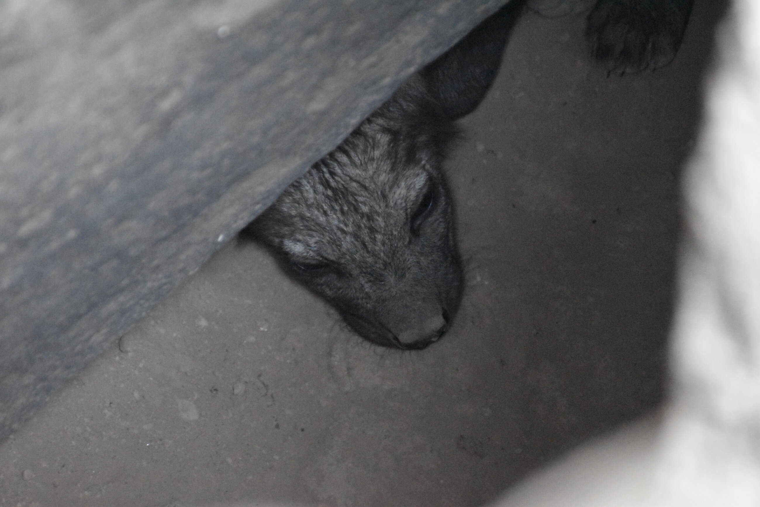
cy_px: 254
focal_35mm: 450
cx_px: 380
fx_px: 9499
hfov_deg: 4.6
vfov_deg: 3.1
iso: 12800
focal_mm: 300
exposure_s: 1/10
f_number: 6.3
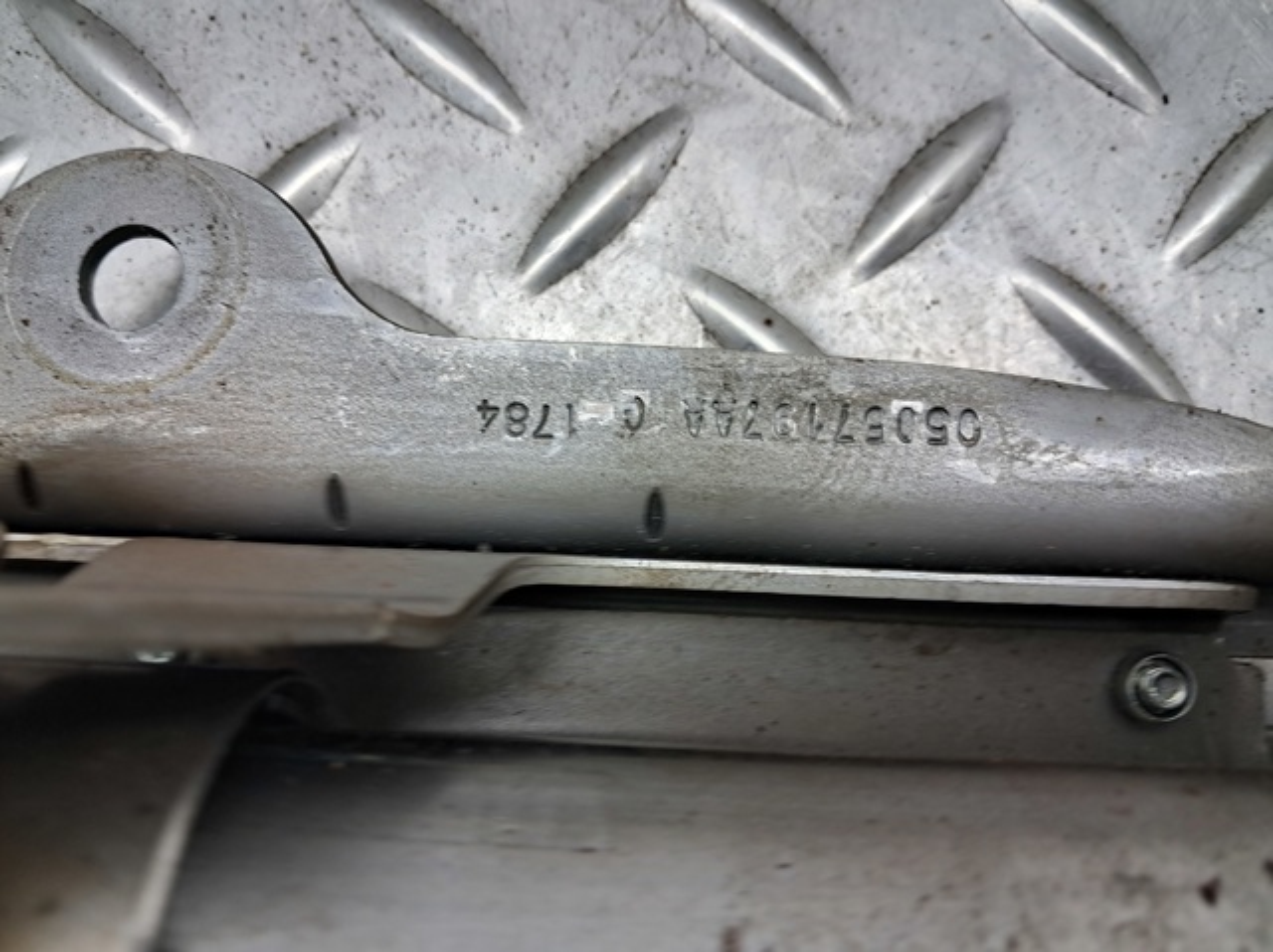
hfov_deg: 65.4
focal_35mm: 27
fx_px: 992
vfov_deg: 51.3
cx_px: 636
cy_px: 476
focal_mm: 4
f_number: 1.8
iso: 125
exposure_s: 1/50
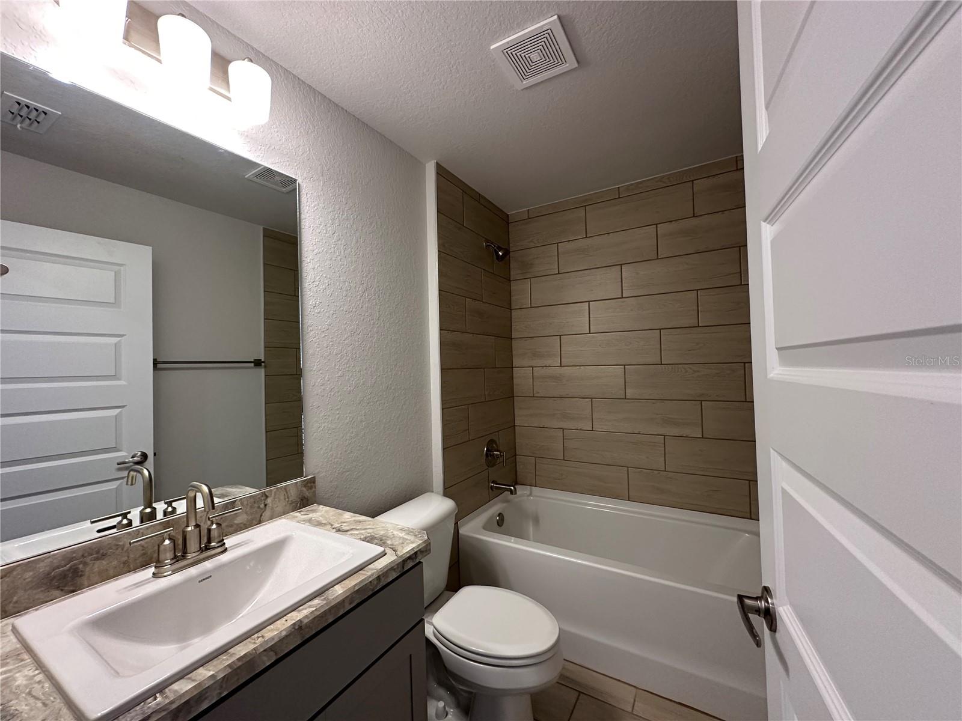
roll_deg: +1.6
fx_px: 389
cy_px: 360
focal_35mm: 14
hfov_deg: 102.1
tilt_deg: +1.6
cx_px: 481
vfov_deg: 85.7
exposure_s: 1/120
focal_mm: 2.22
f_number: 2.2
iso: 250
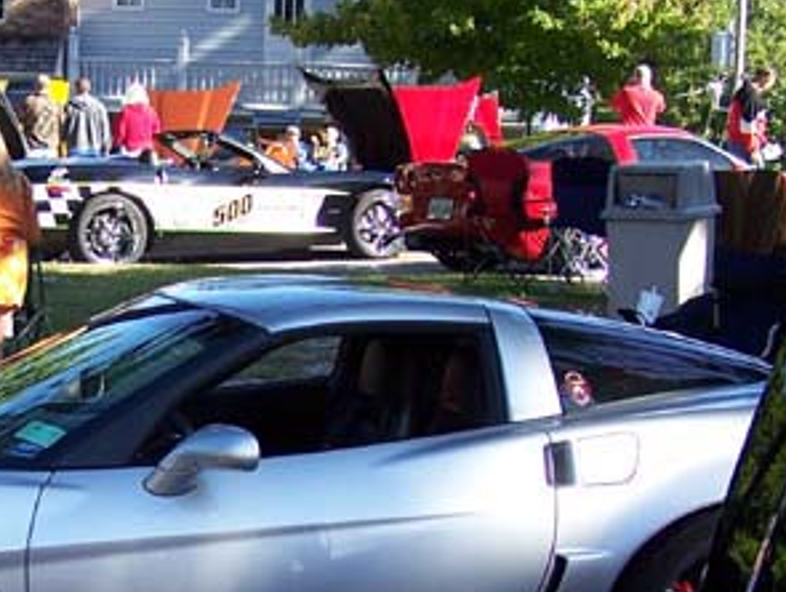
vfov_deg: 14.3
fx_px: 2342
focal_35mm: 103
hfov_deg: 18.8
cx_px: 112
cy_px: 487
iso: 80
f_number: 2.8
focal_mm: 6.3
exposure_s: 1/400
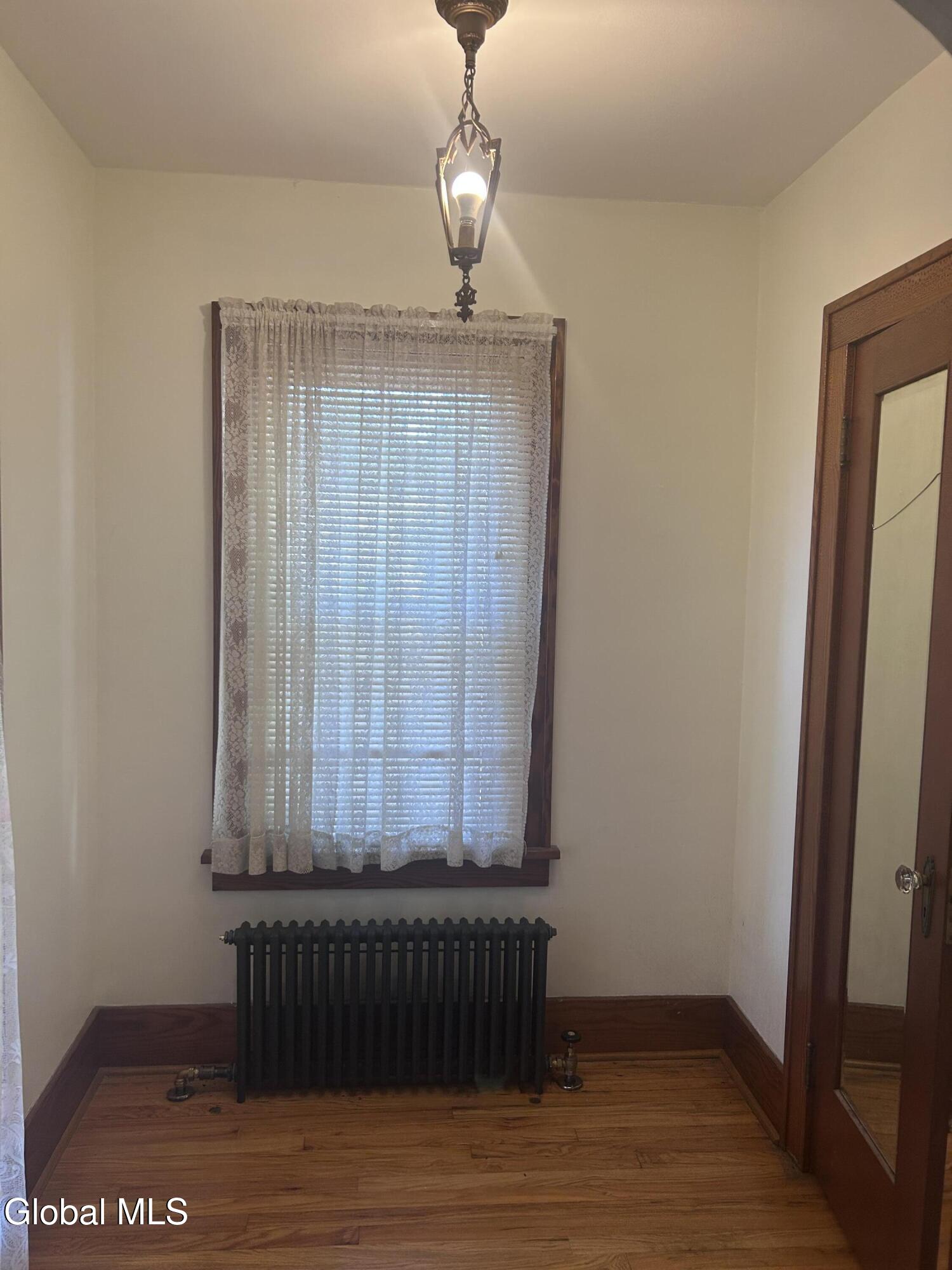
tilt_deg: -3.3
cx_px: 476
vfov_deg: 67.3
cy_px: 635
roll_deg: -1.4
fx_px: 953
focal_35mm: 26
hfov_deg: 53.1
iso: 80
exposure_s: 1/120
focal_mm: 5.7
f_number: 1.5
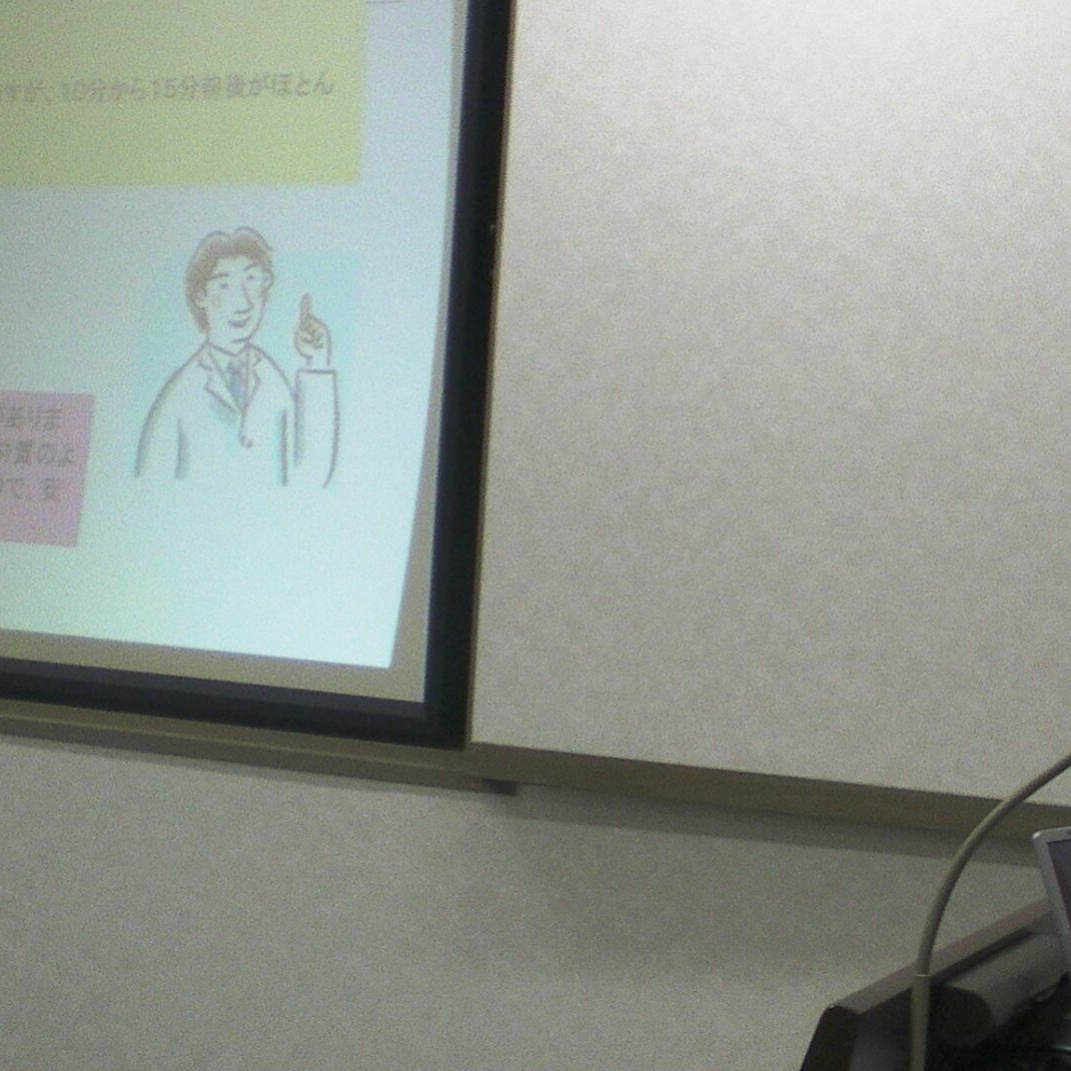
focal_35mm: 76
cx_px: 1227
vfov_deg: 22.8
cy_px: 560
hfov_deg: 21.4
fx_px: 2660
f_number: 3.1
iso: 125
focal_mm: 6.3
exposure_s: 1/50
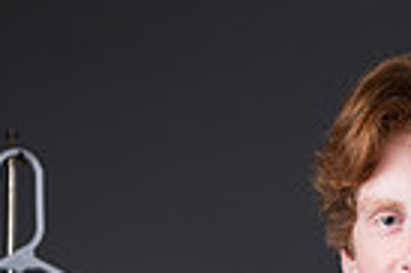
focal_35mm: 472
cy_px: 484
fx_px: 5382
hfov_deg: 4.4
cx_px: 322
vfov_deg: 2.9
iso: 160
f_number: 5.6
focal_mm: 102
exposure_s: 1/250
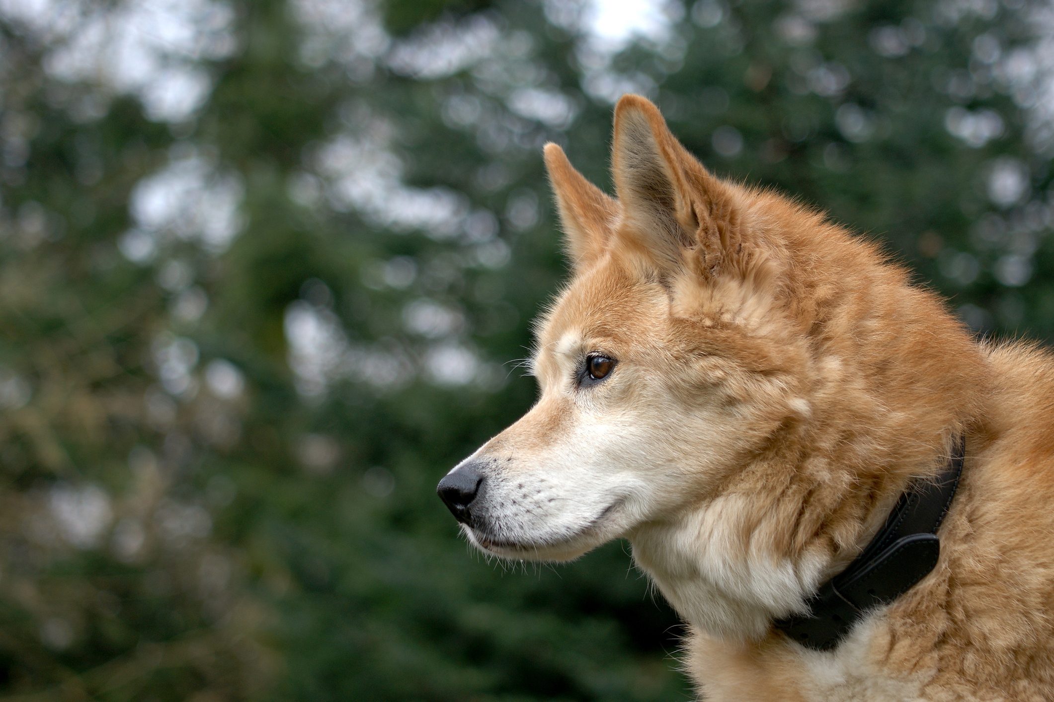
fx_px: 3074
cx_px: 527
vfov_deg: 13.0
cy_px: 351
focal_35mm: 105
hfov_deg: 19.5
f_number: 3.5
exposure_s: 1/160
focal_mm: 70
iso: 100
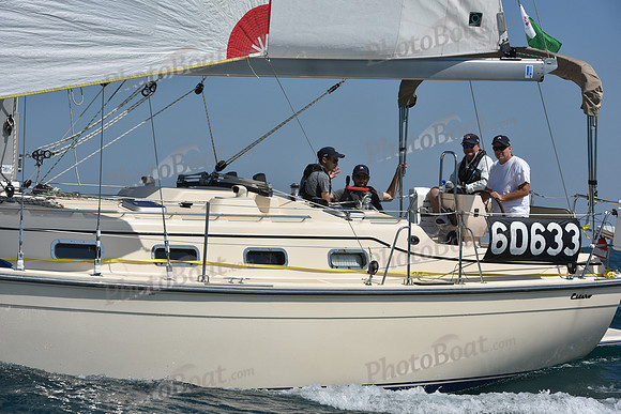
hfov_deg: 17.6
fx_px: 2001
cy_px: 207
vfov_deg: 11.8
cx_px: 310
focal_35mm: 116
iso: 250
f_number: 9
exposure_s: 1/1600
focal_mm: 116
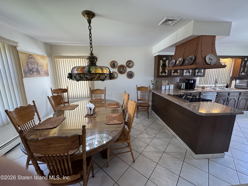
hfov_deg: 102.1
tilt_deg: -11.4
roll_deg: +0.5
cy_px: 93
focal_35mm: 14
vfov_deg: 85.7
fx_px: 100
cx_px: 124
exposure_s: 1/120
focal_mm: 2.22
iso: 320
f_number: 2.2
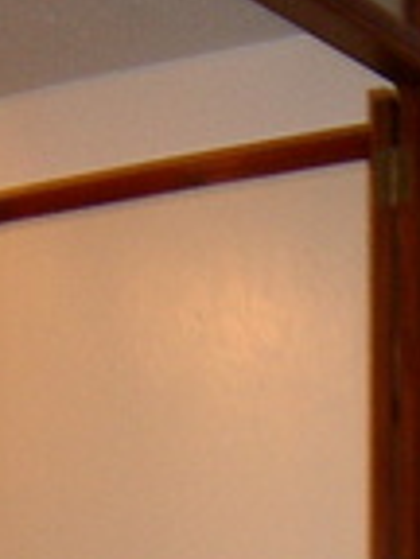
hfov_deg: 10.2
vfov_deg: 12.8
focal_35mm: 144
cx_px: 449
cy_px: 901
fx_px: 2330
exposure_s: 1/40
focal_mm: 5.8
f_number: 2.6
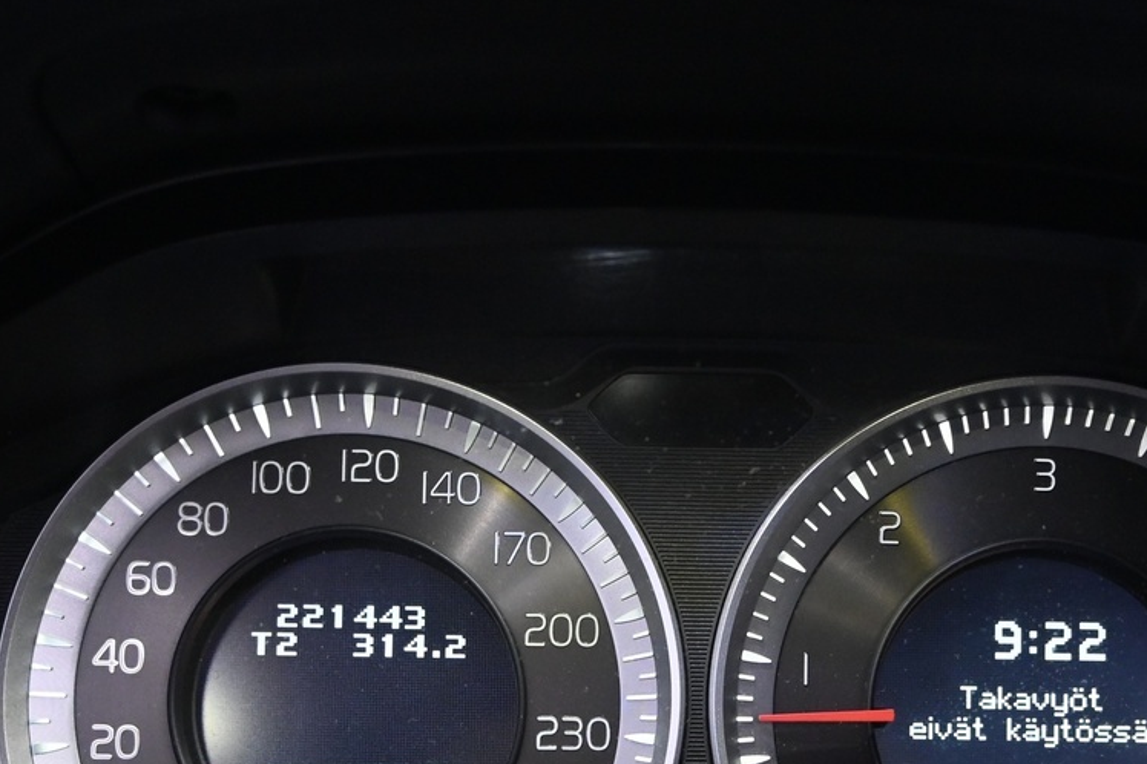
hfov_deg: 30.8
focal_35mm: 65
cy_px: 769
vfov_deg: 20.2
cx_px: 724
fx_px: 2070
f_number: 3.8
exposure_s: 1/30
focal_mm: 20
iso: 2000
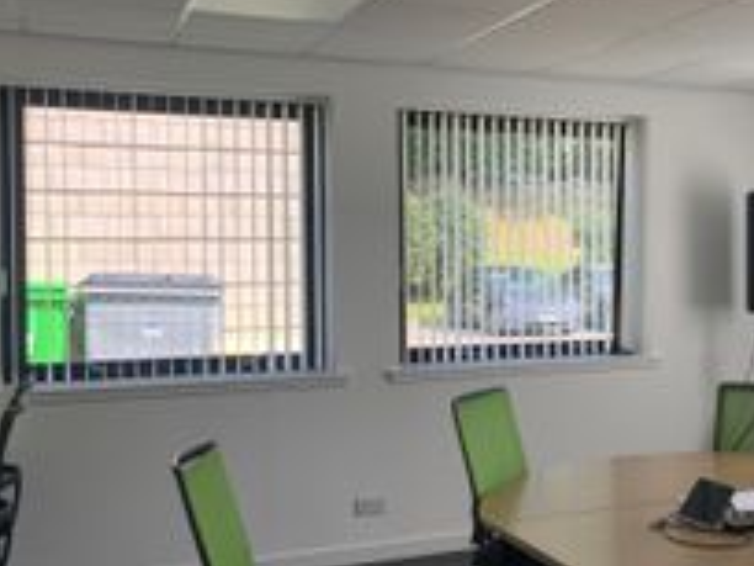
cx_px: 669
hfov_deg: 35.4
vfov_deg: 28.6
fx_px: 1111
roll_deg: +1.1
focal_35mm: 51
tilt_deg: -1.0
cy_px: 296
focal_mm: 4.25
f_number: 1.8
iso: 25
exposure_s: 1/215
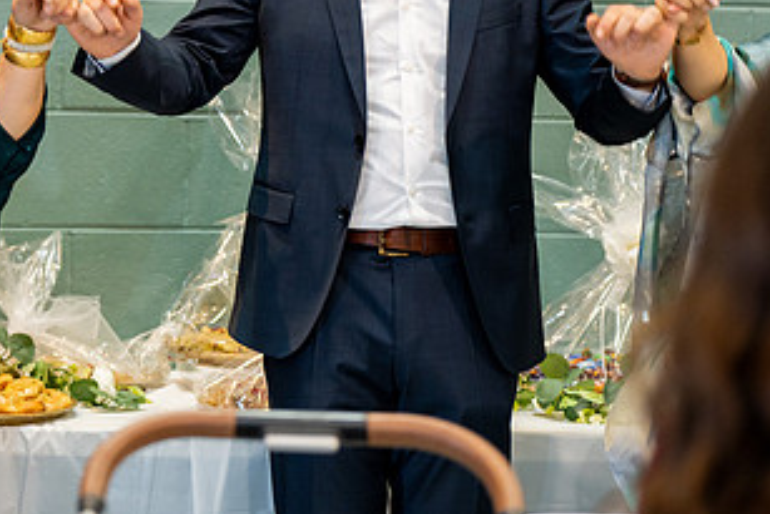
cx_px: 133
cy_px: 74
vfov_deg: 6.7
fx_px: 4365
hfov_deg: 10.0
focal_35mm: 204
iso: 1250
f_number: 2.8
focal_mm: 108
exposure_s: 1/200
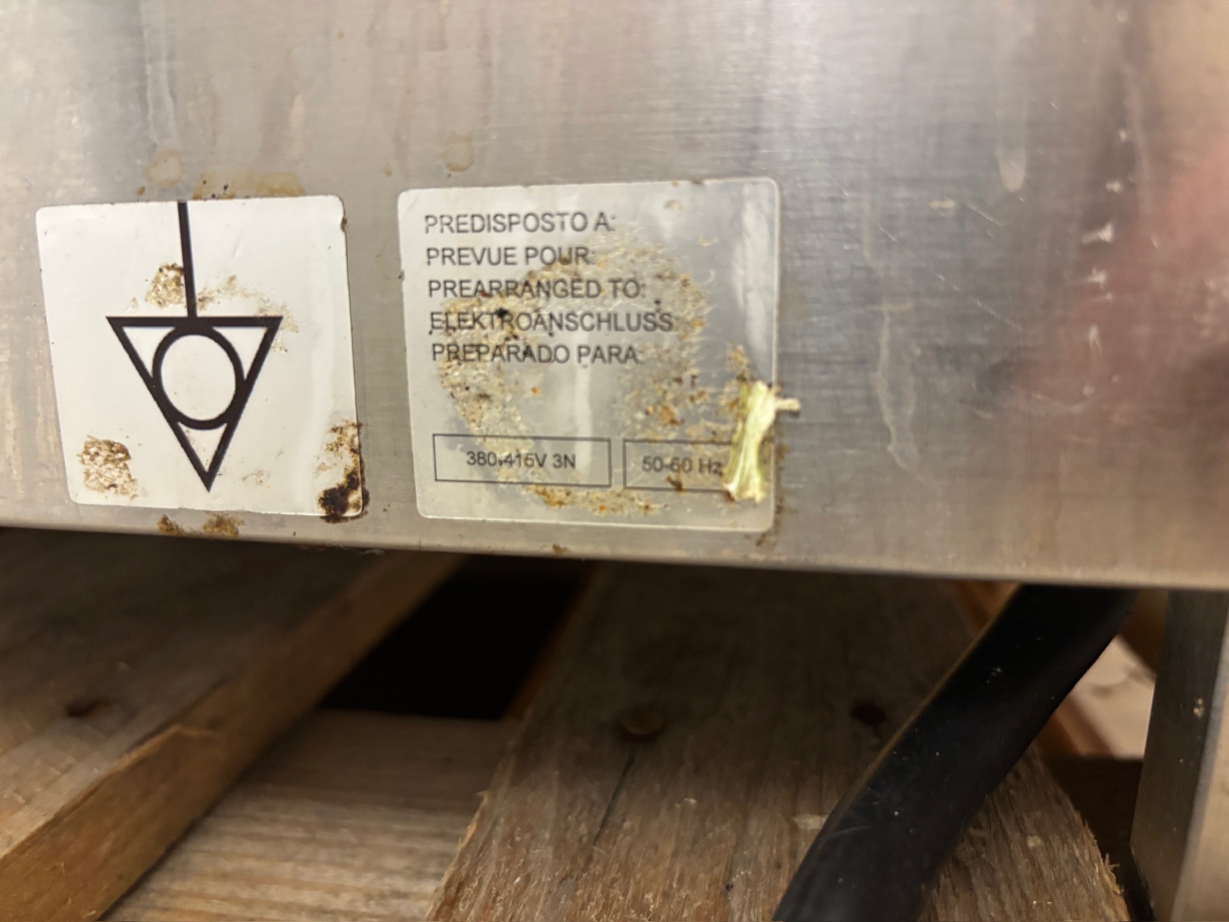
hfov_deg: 67.3
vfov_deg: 53.1
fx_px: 923
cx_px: 614
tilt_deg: -10.4
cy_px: 461
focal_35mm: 26
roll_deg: +1.5
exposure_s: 1/33
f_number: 1.6
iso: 400
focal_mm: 5.96
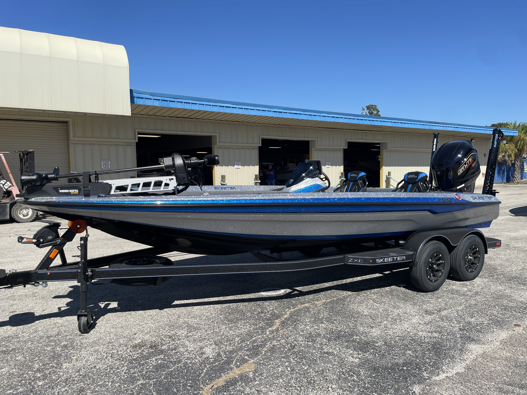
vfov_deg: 53.1
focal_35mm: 26
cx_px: 264
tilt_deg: -5.9
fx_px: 396
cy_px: 198
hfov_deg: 67.3
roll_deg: +2.6
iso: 32
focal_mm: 4.2
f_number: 1.6
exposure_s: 1/3861
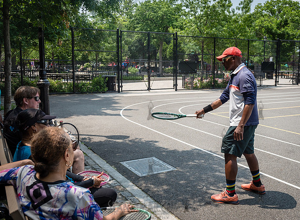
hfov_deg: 48.5
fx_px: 330
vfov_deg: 36.8
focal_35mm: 38
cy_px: 103
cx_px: 185
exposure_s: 1/1600
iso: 200
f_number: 4.5
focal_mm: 31
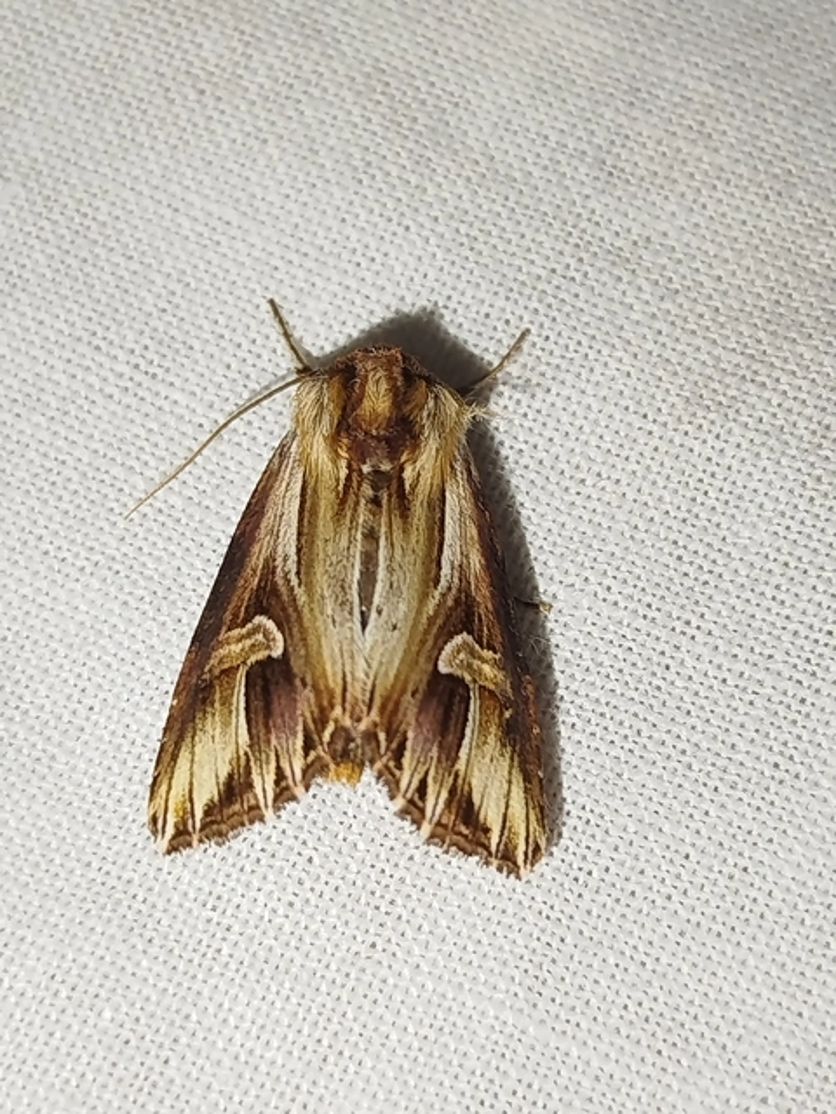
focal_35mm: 81
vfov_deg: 24.1
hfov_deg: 18.2
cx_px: 418
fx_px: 2608
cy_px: 557
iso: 80
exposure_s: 1/50
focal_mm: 5.31
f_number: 1.7
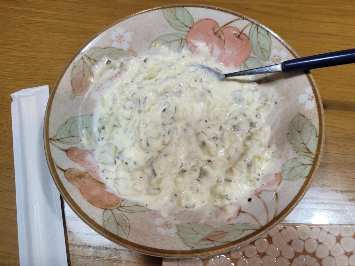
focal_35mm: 26
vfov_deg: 53.1
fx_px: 267
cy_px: 133
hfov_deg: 67.3
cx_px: 178
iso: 125
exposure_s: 1/120
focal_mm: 5.4
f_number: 1.8
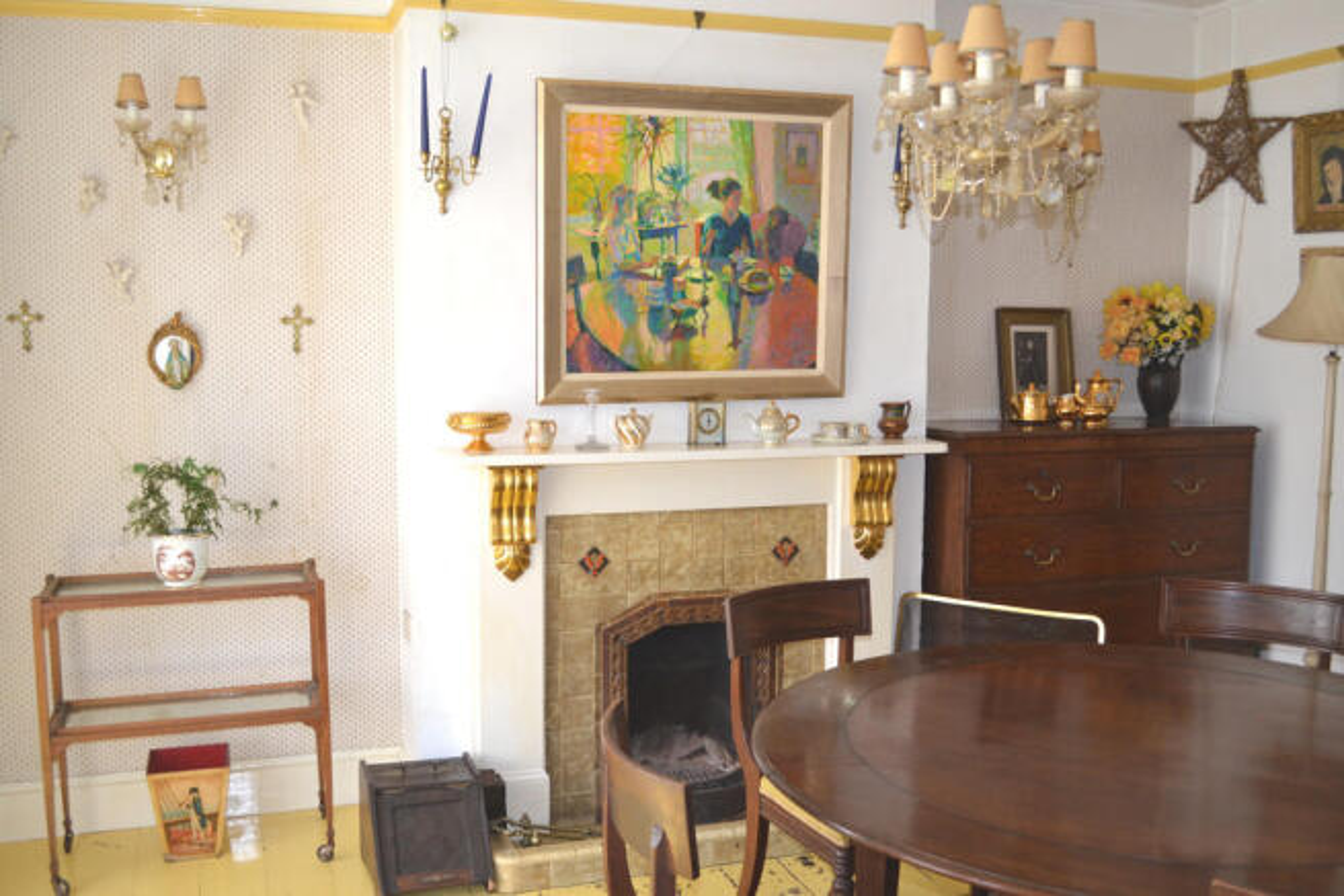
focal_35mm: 33
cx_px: 672
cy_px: 448
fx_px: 1232
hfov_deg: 57.2
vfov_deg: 40.0
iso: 400
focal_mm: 22
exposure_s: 1/80
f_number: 4
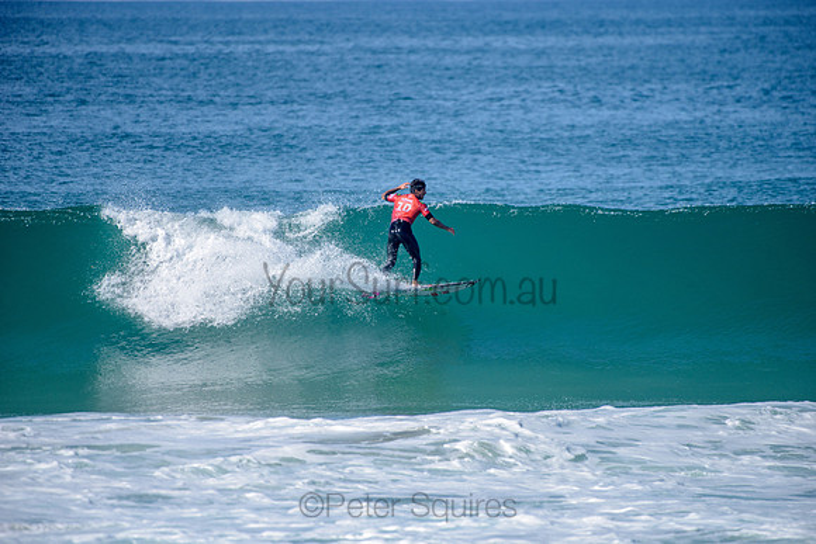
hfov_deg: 4.1
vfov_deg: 2.8
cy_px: 272
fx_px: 11335
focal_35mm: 500
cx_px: 408
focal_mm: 500
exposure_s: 1/2000
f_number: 5.6
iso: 160
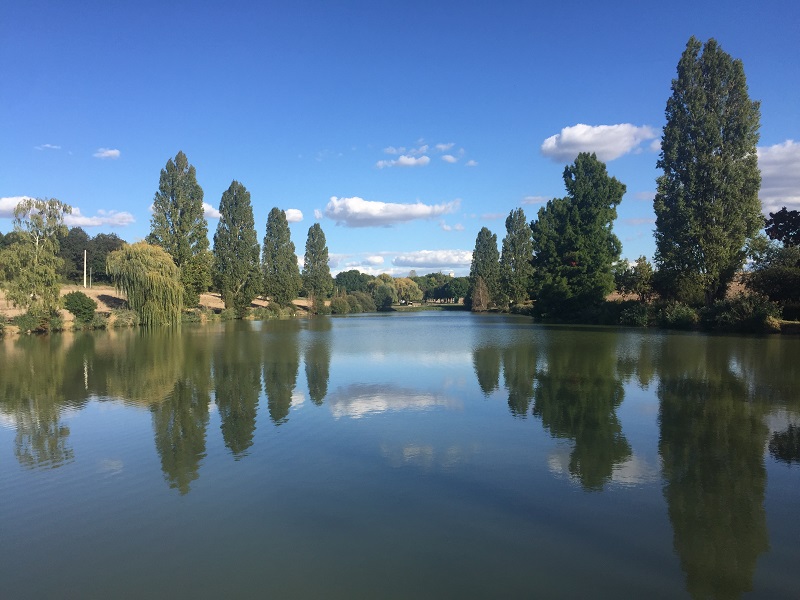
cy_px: 300
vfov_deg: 48.2
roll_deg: +0.2
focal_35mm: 29
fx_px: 670
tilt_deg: +0.0
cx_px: 400
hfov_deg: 61.7
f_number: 2.2
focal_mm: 4.15
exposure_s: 1/1721
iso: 32
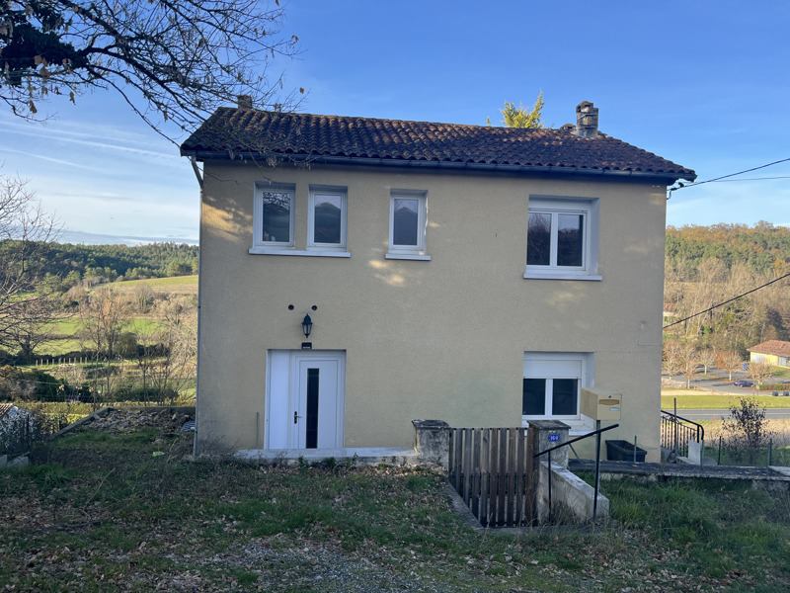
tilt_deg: -0.5
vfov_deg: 53.1
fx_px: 593
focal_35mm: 26
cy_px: 296
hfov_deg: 67.3
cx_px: 395
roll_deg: -0.7
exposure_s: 1/1066
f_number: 1.6
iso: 50
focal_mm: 5.1
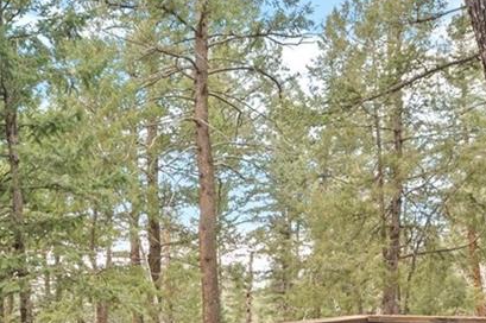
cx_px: 113
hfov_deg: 40.6
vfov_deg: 27.8
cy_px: 274
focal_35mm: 47
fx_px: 634
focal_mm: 12
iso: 400
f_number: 7.1
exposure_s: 1/40
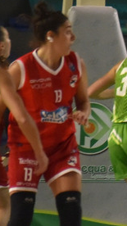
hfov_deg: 1.9
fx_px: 3866
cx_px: 375
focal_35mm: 645
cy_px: 12
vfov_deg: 3.3
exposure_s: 1/500
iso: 4000
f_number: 5
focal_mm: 170
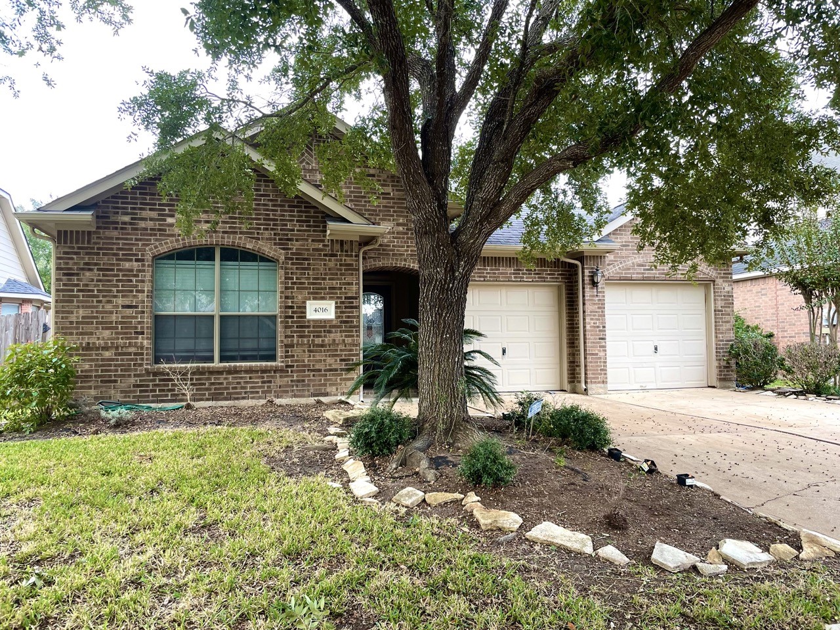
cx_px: 420
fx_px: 631
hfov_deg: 67.3
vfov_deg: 53.1
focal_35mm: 26
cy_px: 315
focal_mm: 4.2
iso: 40
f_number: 1.6
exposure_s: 1/121
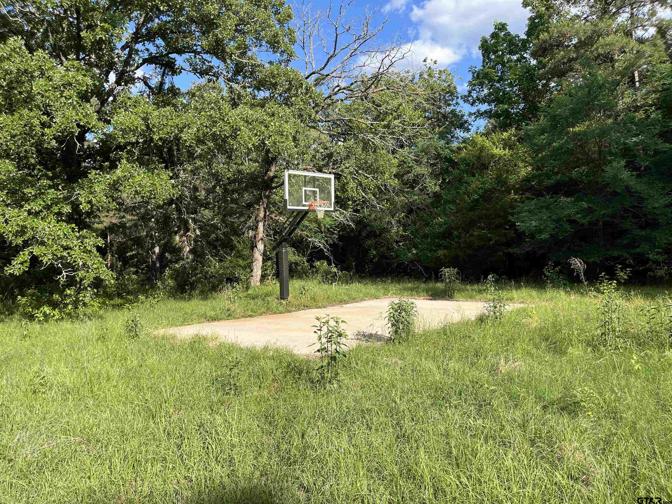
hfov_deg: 67.3
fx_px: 505
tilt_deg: +0.6
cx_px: 336
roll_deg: +1.8
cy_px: 252
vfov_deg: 53.1
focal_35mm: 26
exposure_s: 1/1558
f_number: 1.6
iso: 50
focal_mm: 5.1
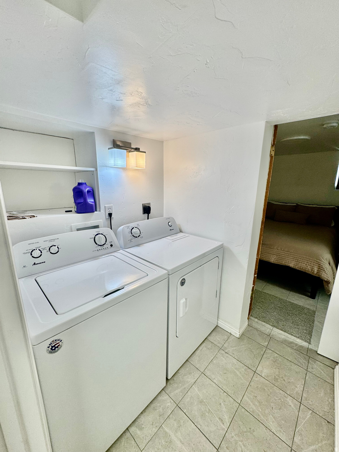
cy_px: 226
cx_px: 170
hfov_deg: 85.7
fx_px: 183
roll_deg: -0.6
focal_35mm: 14
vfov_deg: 102.1
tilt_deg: -13.3
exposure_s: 1/120
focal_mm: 2.22
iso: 64
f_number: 2.2
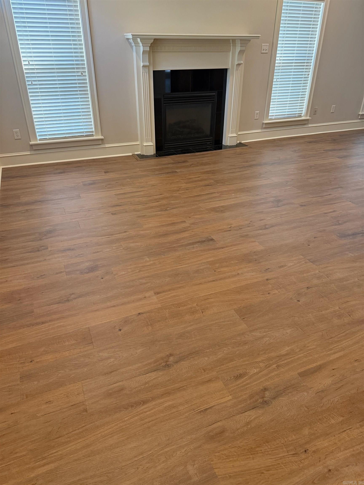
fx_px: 336
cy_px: 242
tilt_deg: -28.9
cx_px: 182
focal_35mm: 24
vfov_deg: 71.6
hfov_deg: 56.8
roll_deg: -1.3
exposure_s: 1/60
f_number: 1.78
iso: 320
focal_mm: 6.76
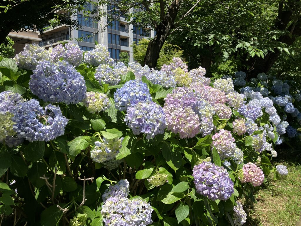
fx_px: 243
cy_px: 113
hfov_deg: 63.4
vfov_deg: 49.7
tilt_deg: -4.1
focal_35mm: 28
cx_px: 150
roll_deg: +1.1
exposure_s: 1/1736
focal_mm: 3.99
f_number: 1.8
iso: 32
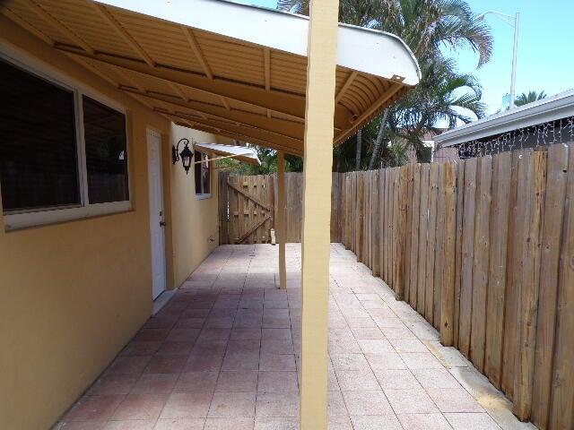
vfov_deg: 56.8
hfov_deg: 71.6
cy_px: 215
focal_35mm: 24
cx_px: 287
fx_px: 398
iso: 80
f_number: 5.8
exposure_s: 1/100
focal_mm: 4.3
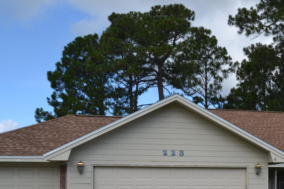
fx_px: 410
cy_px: 173
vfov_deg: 25.1
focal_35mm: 52
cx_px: 229
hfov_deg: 36.8
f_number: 8
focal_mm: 18
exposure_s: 1/200
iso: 100
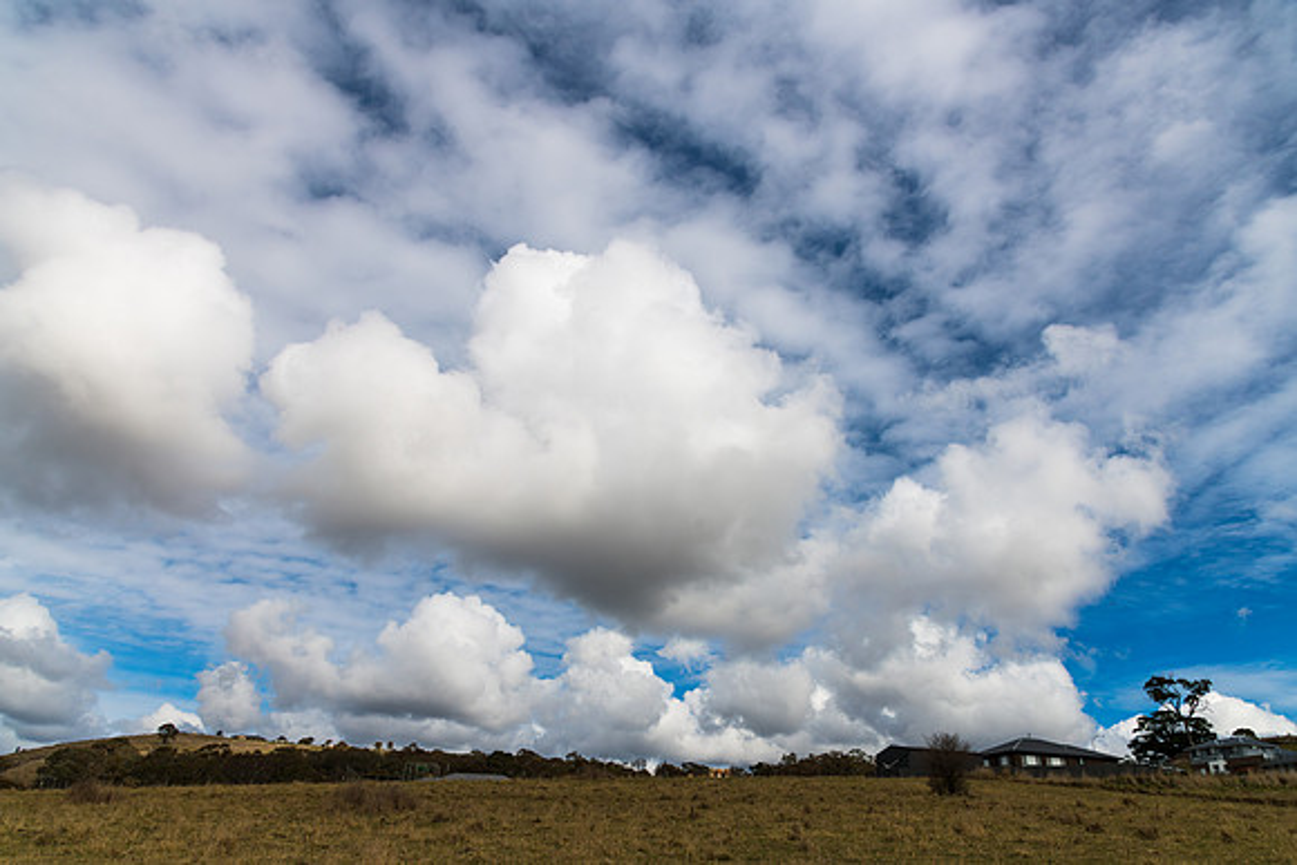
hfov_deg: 73.7
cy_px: 432
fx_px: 865
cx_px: 648
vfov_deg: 53.2
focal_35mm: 24
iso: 200
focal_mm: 24
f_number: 9
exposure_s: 1/1250
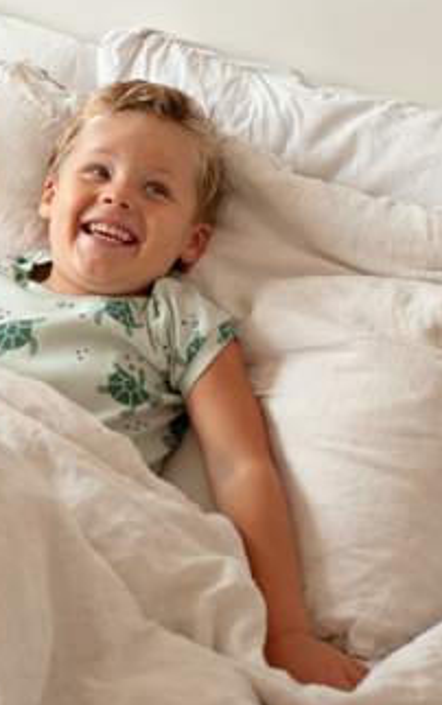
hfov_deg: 16.5
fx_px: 1519
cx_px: 161
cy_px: 385
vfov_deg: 26.1
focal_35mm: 79
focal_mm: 50
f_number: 3.5
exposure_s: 1/125
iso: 640
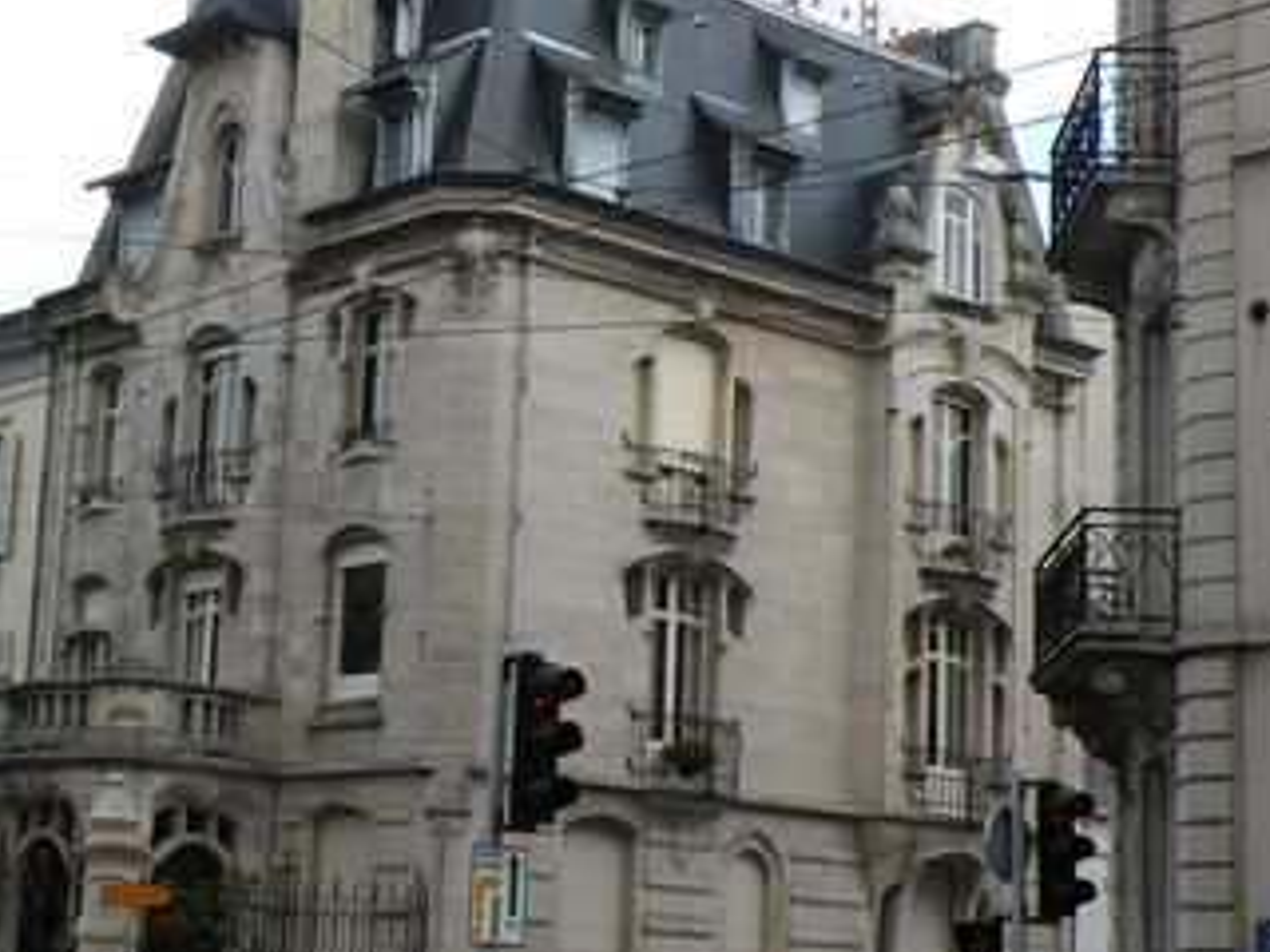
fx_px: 2458
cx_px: 468
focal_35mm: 67
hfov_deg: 28.8
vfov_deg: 21.9
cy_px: 565
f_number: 4.5
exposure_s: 1/156
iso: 64
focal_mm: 7.4
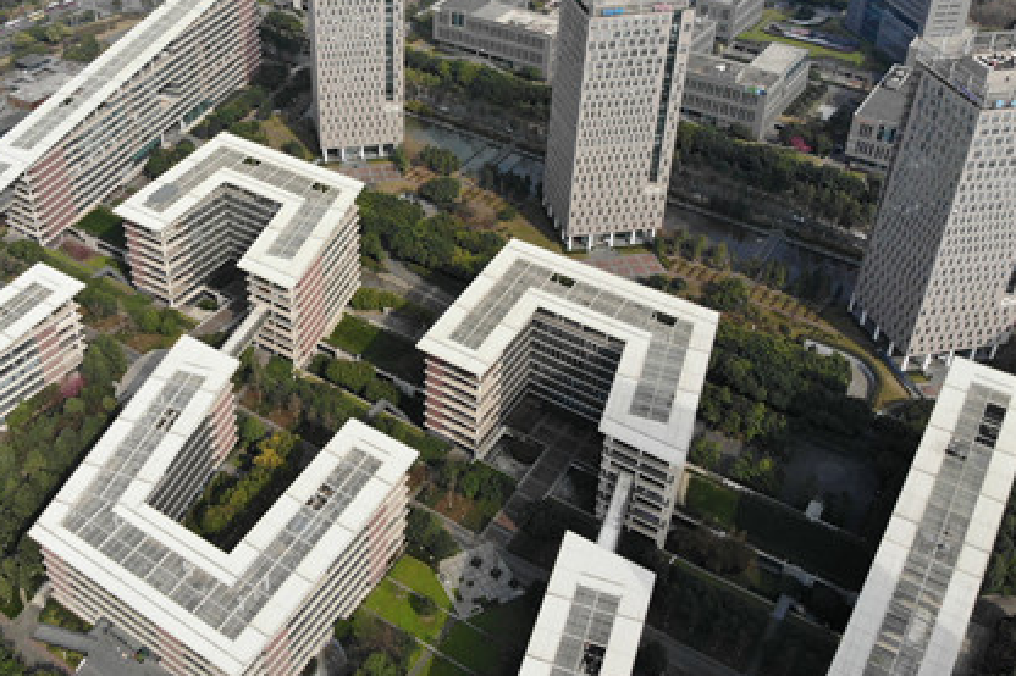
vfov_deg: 36.1
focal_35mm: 36
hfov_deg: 52.6
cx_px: 386
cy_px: 179
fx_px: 1016
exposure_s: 1/712
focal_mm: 4.5
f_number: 2.8
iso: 100
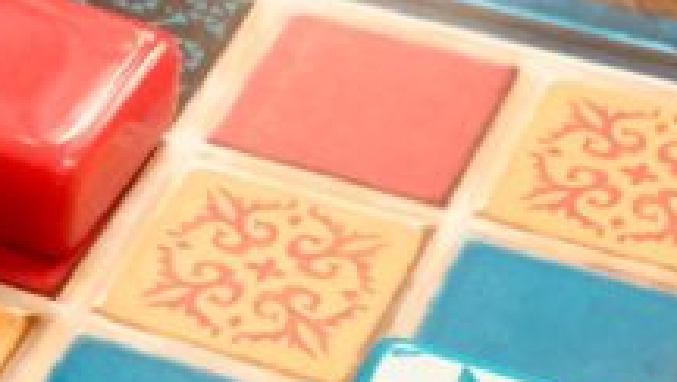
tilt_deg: -46.5
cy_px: 506
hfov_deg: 15.4
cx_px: -100
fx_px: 2426
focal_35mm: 135
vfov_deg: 8.9
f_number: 2.2
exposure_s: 1/100
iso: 32
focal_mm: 4.15
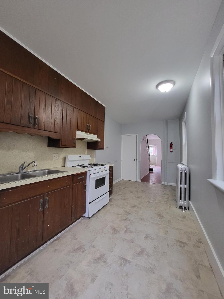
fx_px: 112
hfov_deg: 89.9
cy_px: 150
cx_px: 112
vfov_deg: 106.2
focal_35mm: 13
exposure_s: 1/60
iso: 400
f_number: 2.2
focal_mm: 1.74
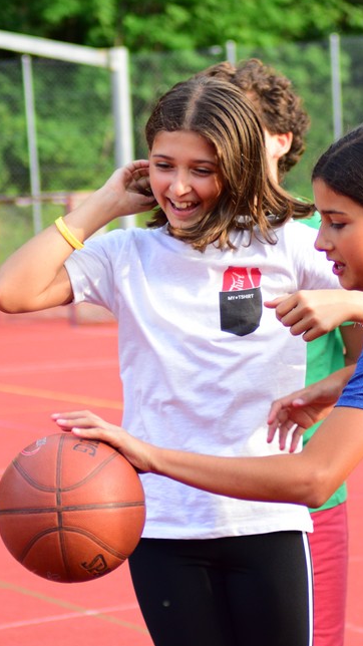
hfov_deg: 6.9
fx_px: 2996
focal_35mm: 175
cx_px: 295
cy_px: 330
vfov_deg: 12.3
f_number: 4
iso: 800
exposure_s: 1/640
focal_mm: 70
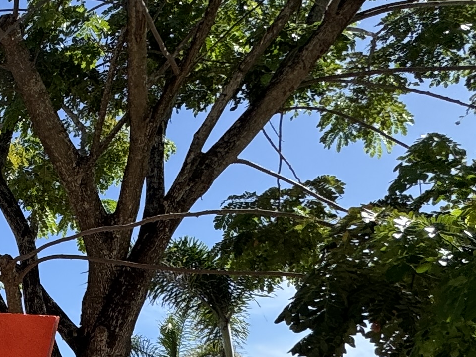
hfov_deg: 22.4
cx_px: -339
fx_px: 811
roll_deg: +0.0
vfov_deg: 23.0
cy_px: 416
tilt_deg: +7.3
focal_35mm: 59
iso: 50
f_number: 2.2
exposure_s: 1/1420
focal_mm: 2.22
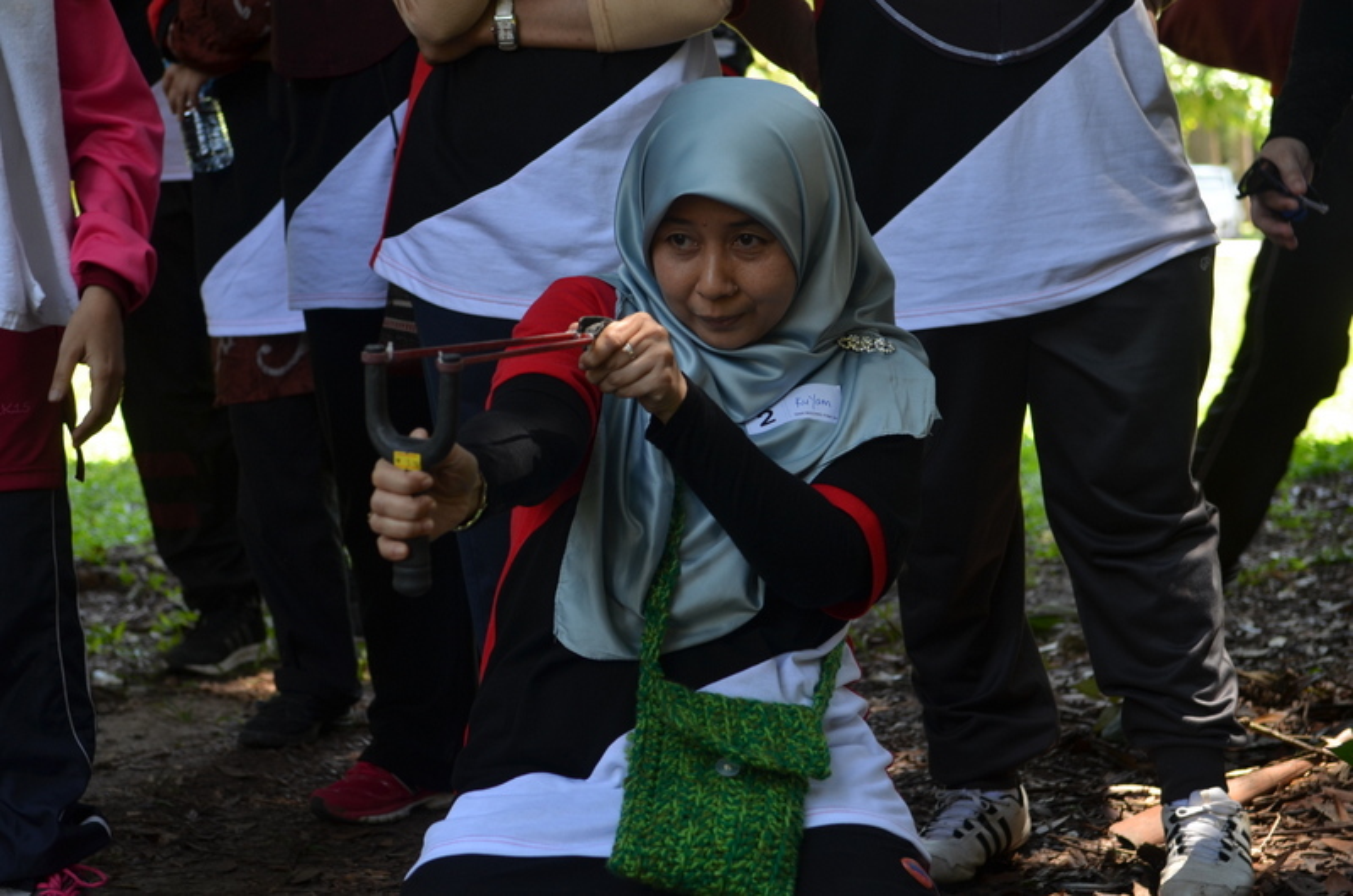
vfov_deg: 18.1
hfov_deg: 27.0
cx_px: 676
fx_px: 2813
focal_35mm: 75
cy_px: 448
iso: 250
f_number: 4
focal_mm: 50
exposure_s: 1/125
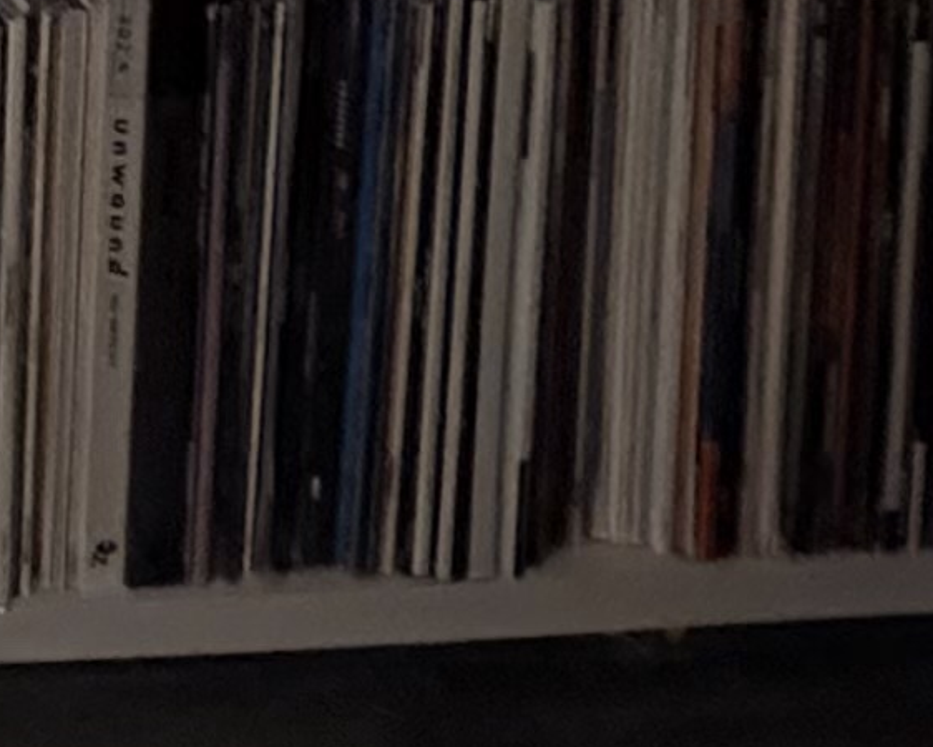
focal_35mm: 98
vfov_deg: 11.5
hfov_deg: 15.2
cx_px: -1006
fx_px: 2707
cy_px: -1288
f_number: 2.2
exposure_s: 1/32
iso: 1000
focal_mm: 2.22
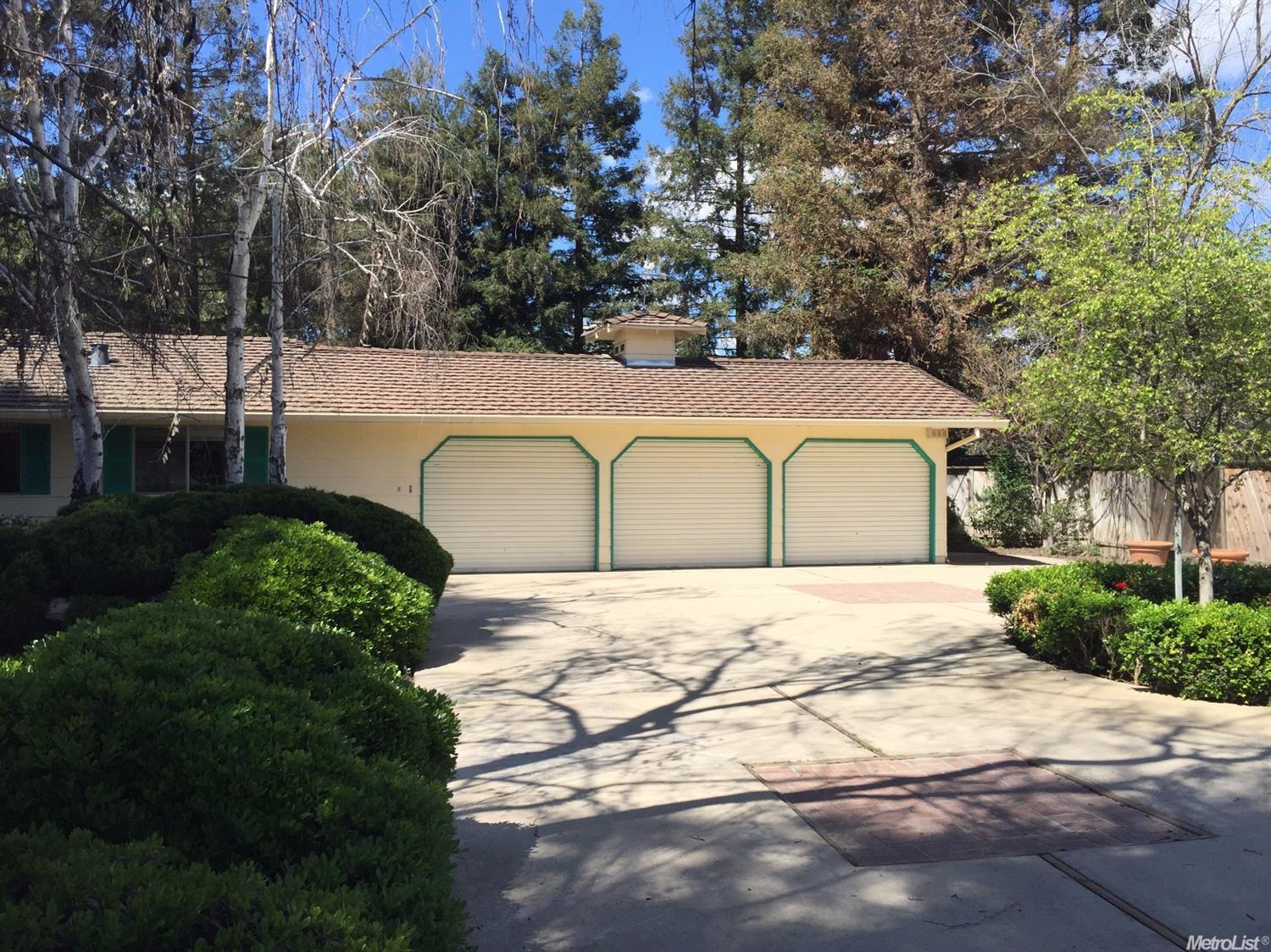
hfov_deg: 61.7
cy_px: 476
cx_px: 636
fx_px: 1064
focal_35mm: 29
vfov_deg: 48.2
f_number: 2.2
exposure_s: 1/1522
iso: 32
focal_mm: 4.15
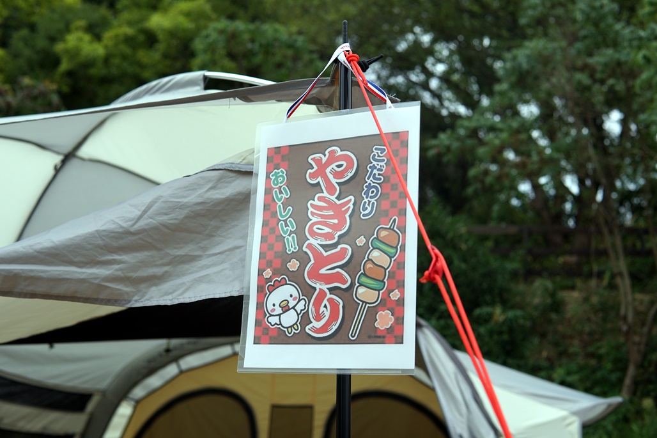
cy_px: 219
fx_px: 821
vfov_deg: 29.9
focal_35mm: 45
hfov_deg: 43.6
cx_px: 328
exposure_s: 1/160
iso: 160
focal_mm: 30
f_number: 4
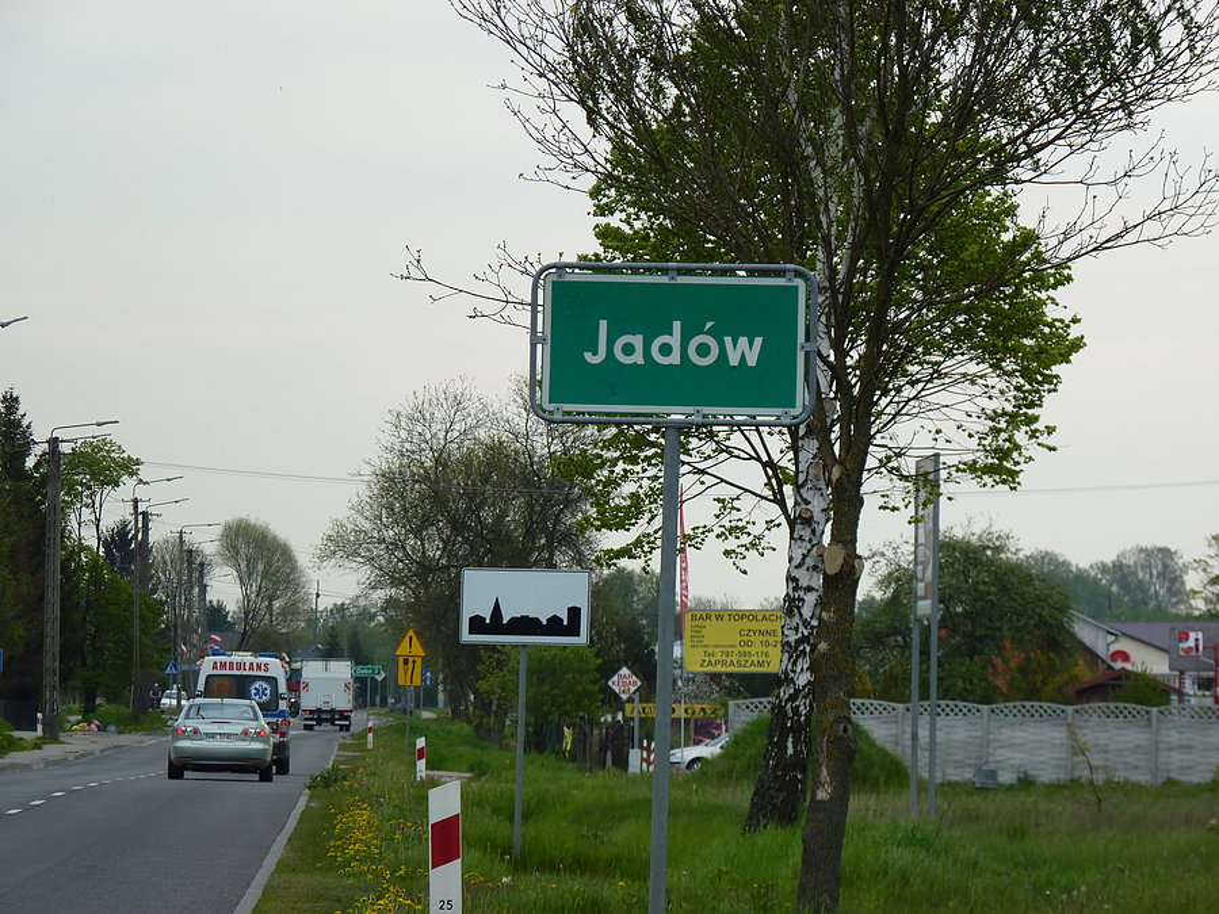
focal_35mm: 205
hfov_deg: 9.7
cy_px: 457
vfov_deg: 7.2
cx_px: 610
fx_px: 7219
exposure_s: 1/200
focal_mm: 36.4
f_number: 4
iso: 80
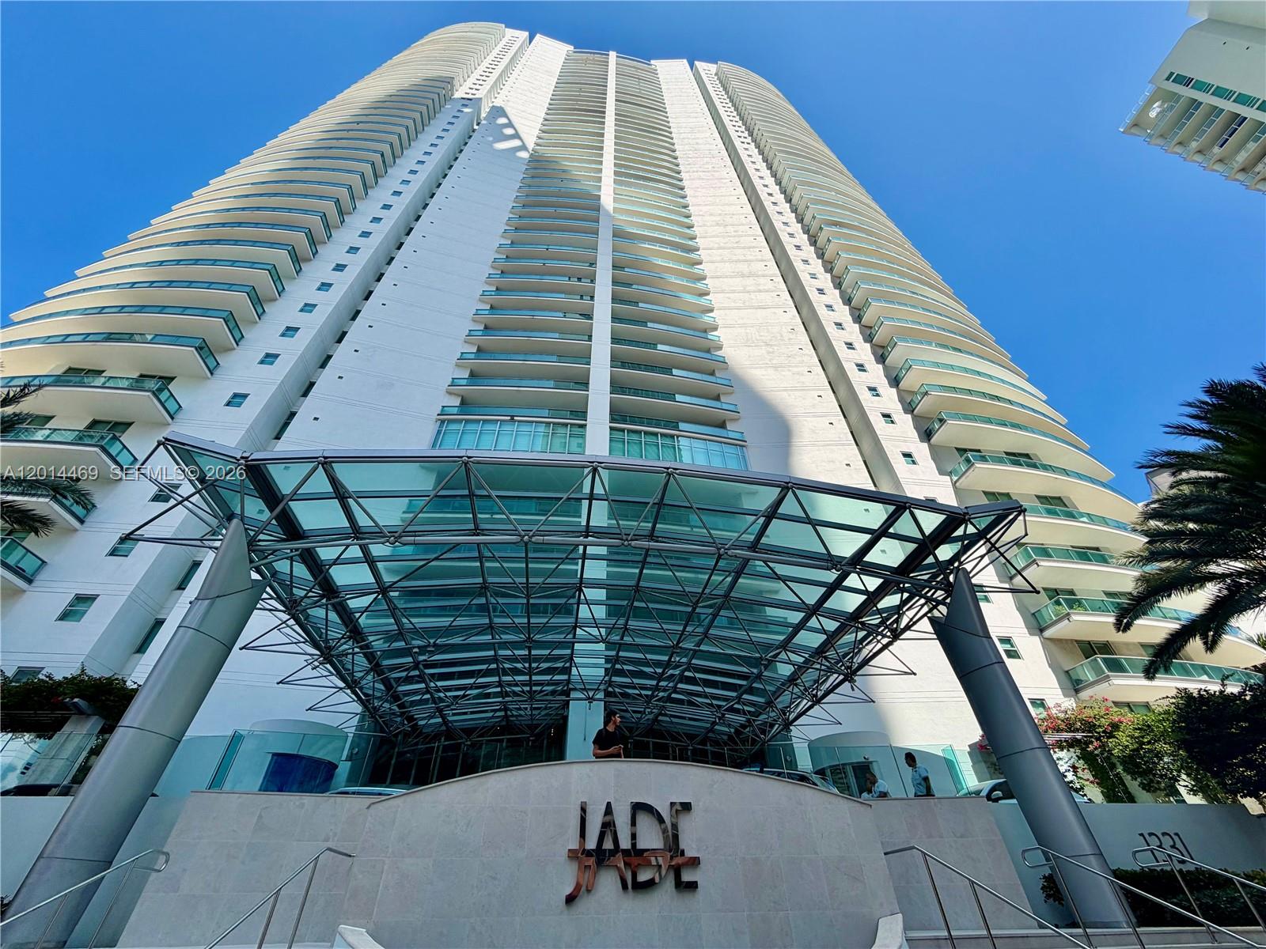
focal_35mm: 14
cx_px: 633
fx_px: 512
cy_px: 474
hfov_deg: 102.1
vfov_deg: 85.7
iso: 25
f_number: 2.2
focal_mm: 2.22
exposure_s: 1/770
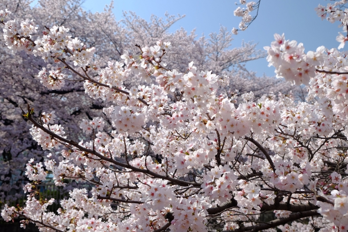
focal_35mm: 40
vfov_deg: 33.4
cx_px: 174
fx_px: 387
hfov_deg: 48.5
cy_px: 116
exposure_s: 1/180
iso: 200
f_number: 5.6
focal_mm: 26.5
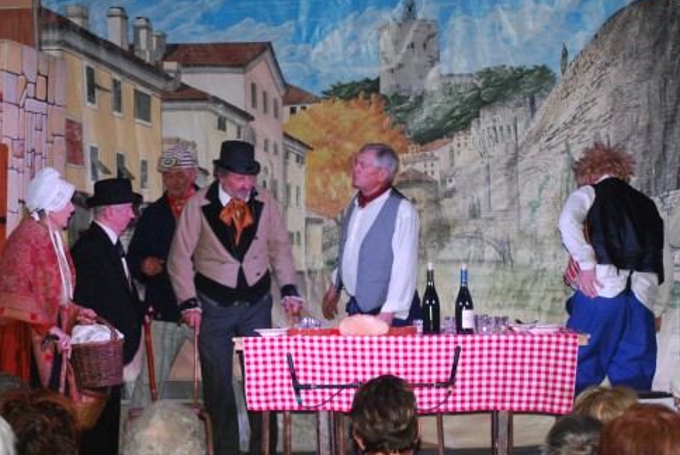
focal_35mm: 119
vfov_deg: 11.5
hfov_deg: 17.2
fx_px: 2250
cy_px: 183
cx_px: 402
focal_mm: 60
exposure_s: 1/60
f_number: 4.2
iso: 900
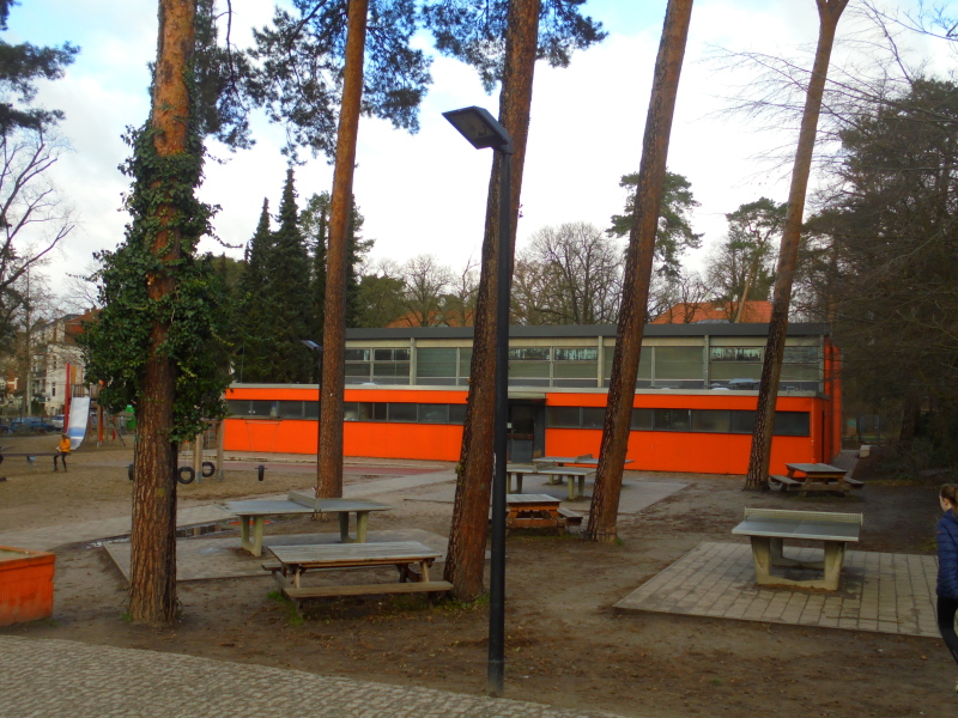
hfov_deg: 54.0
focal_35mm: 34
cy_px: 359
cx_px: 479
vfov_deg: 41.8
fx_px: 941
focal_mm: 6.1
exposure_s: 1/200
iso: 100
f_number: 4
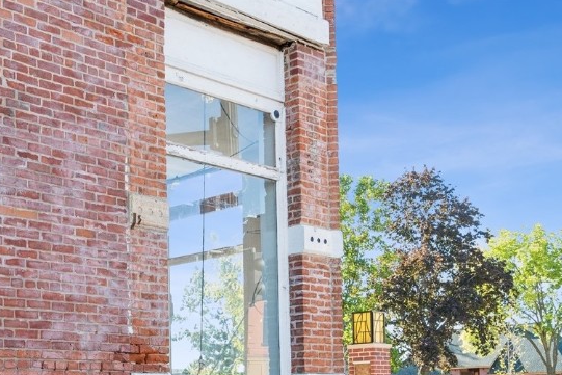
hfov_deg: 36.9
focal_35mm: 52
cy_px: 395
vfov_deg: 24.5
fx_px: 813
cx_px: 121
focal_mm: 24.5
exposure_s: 1/60
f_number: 8
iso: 200
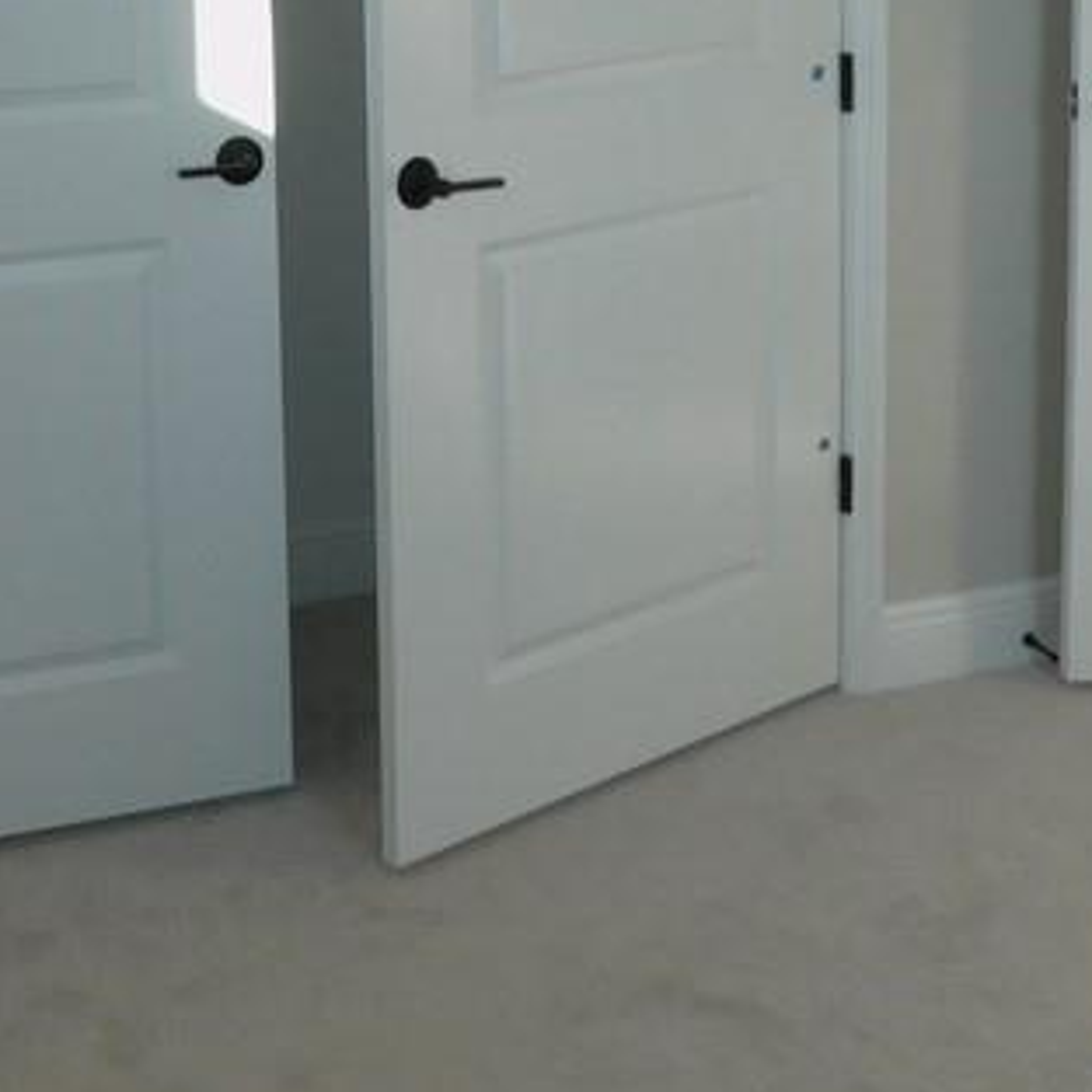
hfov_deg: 26.3
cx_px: 317
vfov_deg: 25.1
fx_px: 2320
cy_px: -17
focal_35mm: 65
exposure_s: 1/250
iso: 125
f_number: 3
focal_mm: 4
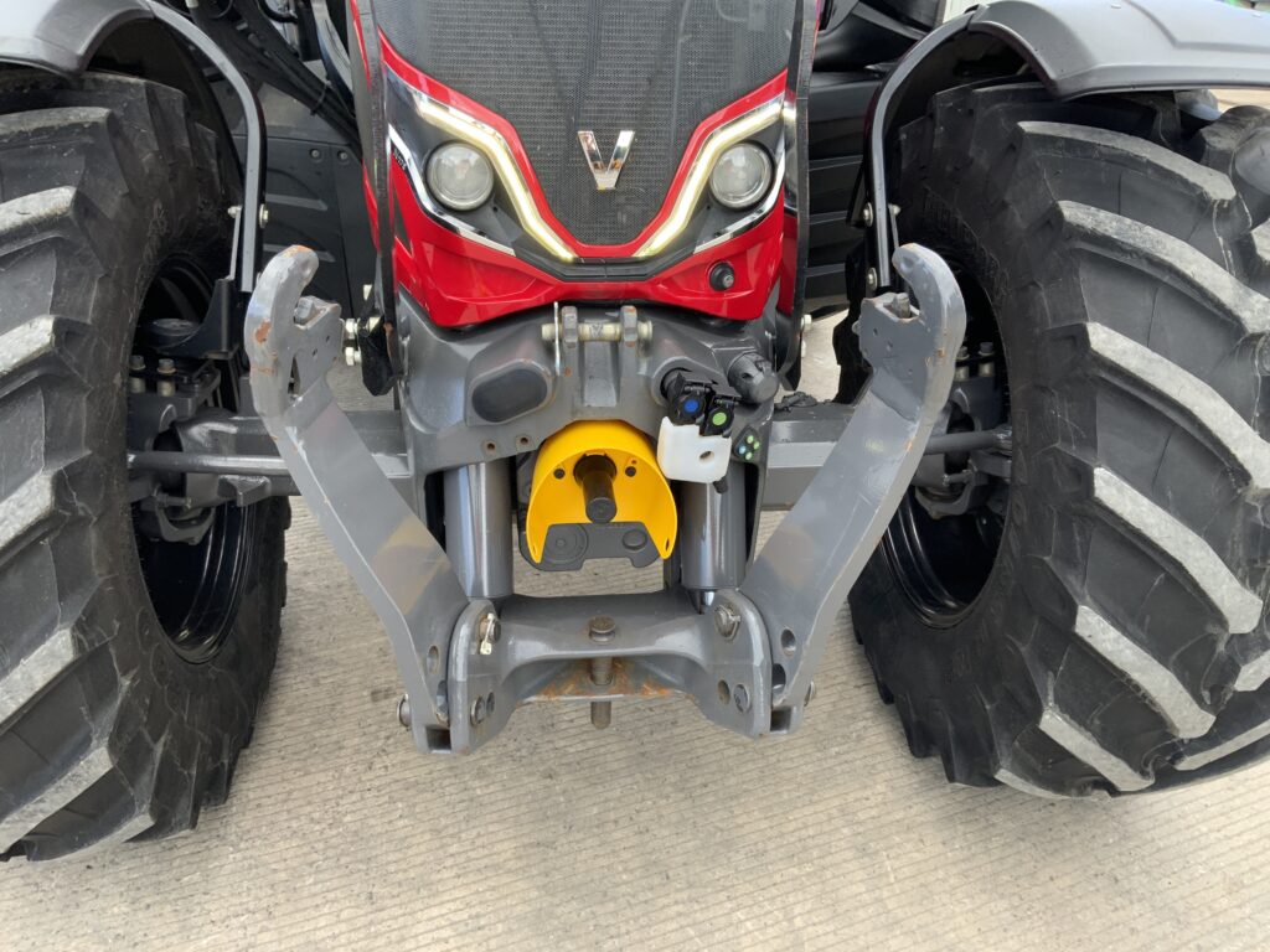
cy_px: 476
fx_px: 1064
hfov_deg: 61.7
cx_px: 635
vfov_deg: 48.2
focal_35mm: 29
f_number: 1.8
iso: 25
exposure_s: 1/122
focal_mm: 3
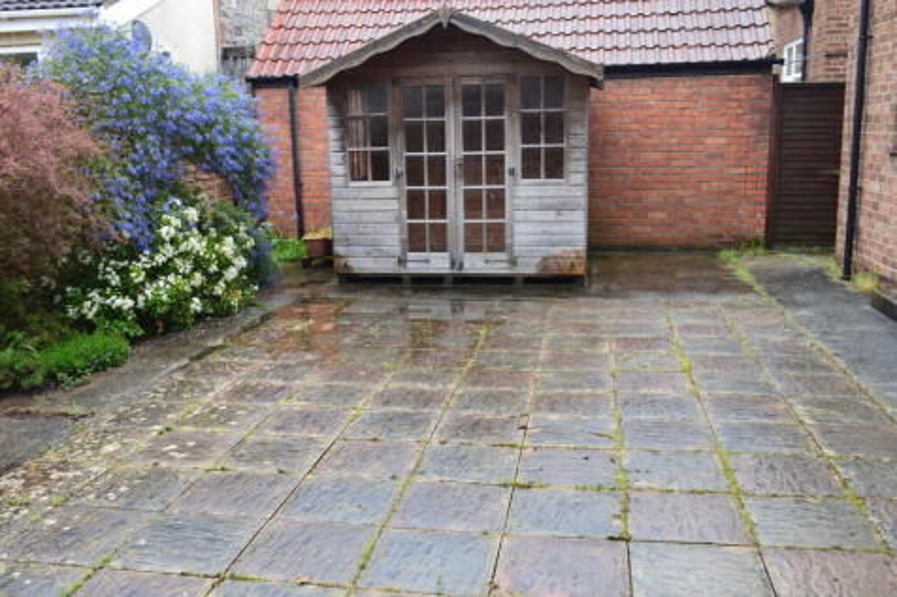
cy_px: 298
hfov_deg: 55.1
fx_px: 859
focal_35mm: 34
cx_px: 448
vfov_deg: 38.3
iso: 400
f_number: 9
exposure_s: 1/100
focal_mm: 23
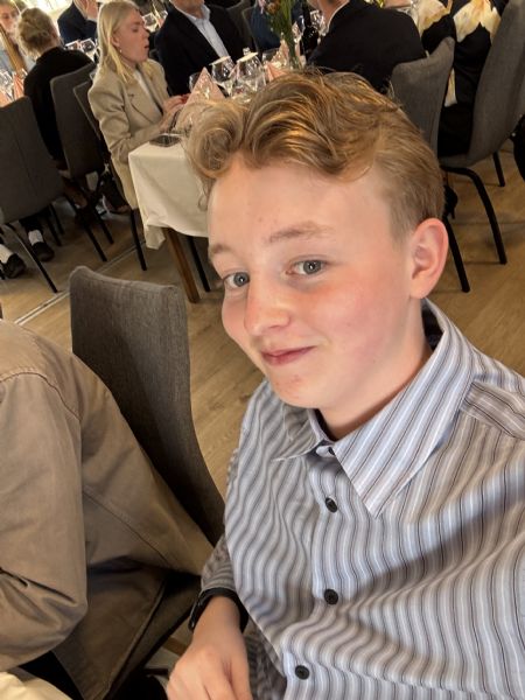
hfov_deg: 46.8
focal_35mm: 30
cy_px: 350
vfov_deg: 60.0
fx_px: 607
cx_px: 262
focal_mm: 2.69
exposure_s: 1/50
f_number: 1.9
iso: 100
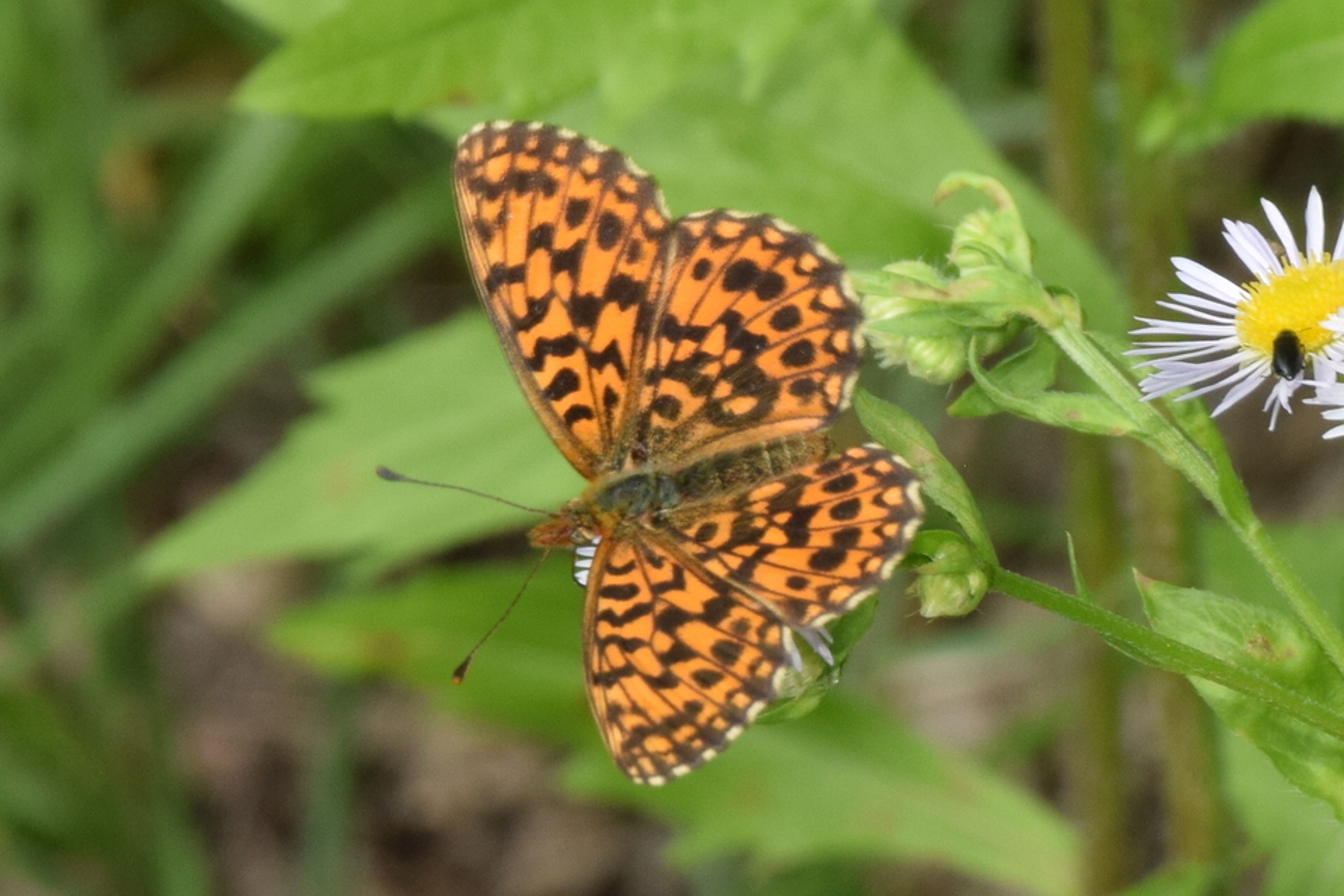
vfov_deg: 6.5
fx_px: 7839
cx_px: 672
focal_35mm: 210
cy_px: 448
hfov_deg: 9.8
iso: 400
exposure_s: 1/160
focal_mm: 140
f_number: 16
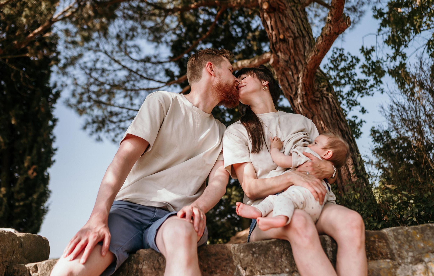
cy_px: 148
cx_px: 226
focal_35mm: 38
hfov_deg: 51.7
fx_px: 448
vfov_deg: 34.2
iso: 160
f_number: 2.2
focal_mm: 35
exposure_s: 1/2000
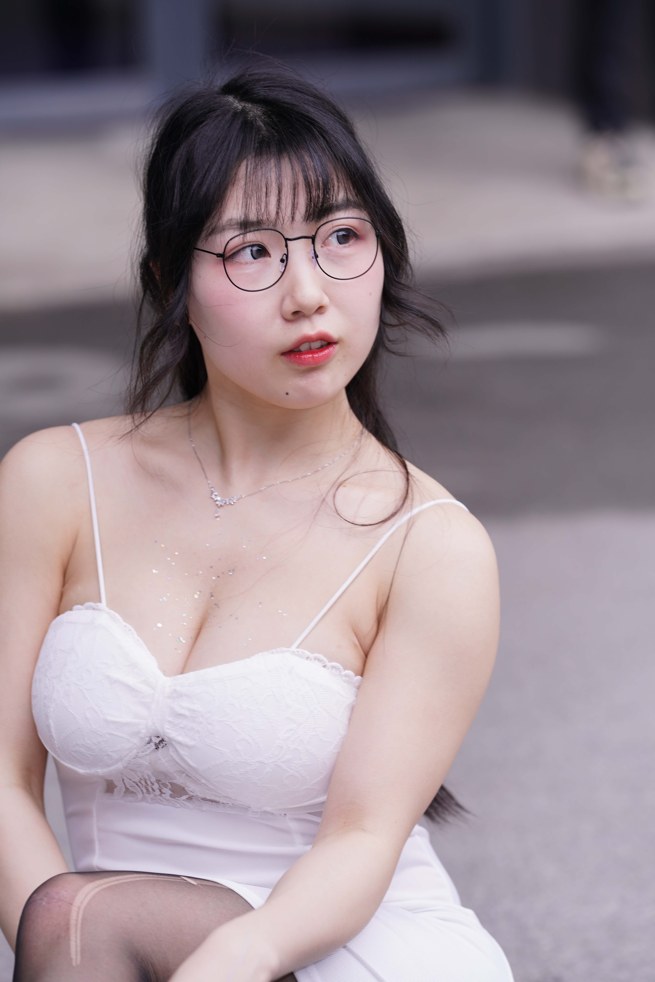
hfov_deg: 8.0
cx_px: 328
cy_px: 491
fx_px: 4667
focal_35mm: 171
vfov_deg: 12.0
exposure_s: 1/250
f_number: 4.5
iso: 125
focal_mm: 171
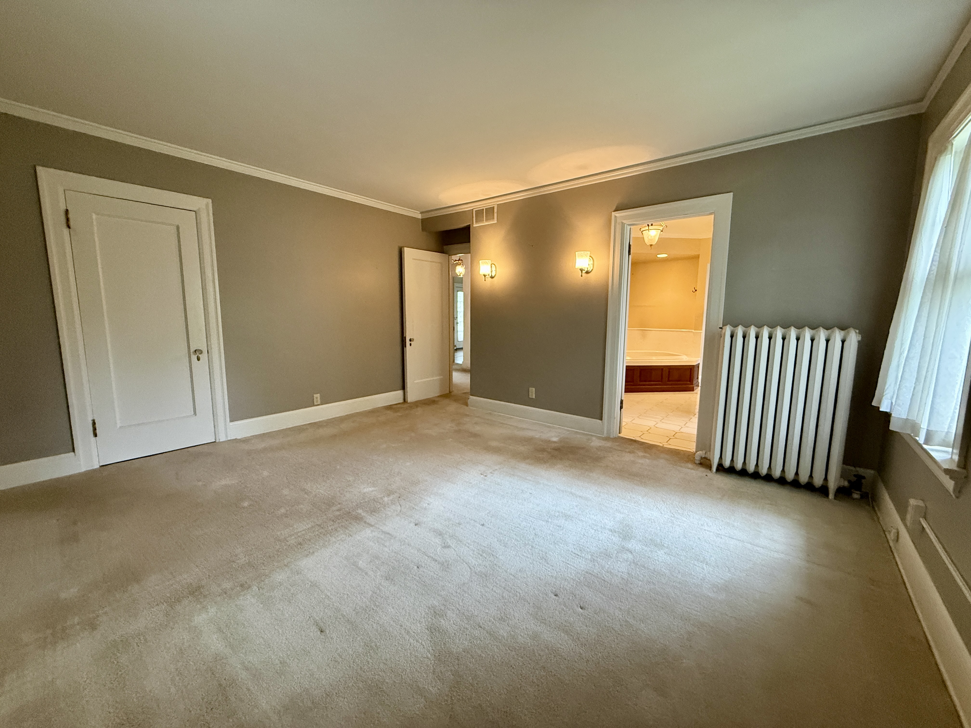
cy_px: 364
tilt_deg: -7.6
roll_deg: -0.6
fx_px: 393
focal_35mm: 14
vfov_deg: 85.7
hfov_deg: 102.1
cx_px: 486
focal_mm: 2.22
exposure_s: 1/60
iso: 500
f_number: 2.2
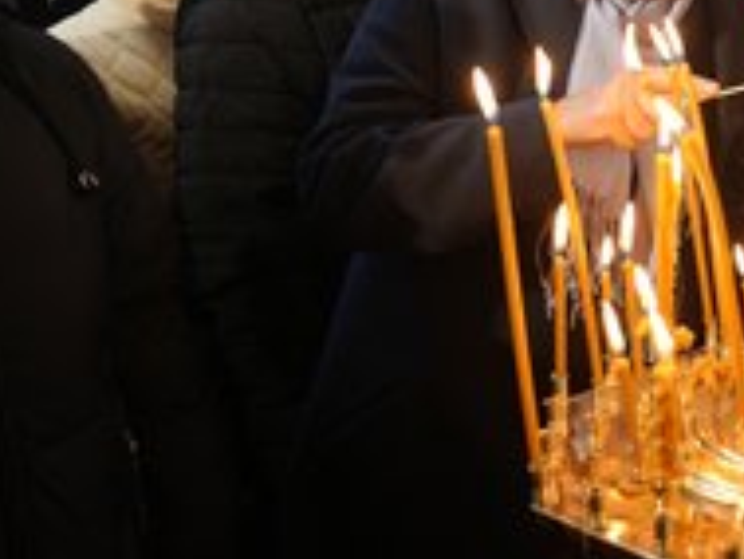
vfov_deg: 22.2
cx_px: 760
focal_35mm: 65
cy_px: 85
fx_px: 1398
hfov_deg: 27.9
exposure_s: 1/160
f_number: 4
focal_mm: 32
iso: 1600
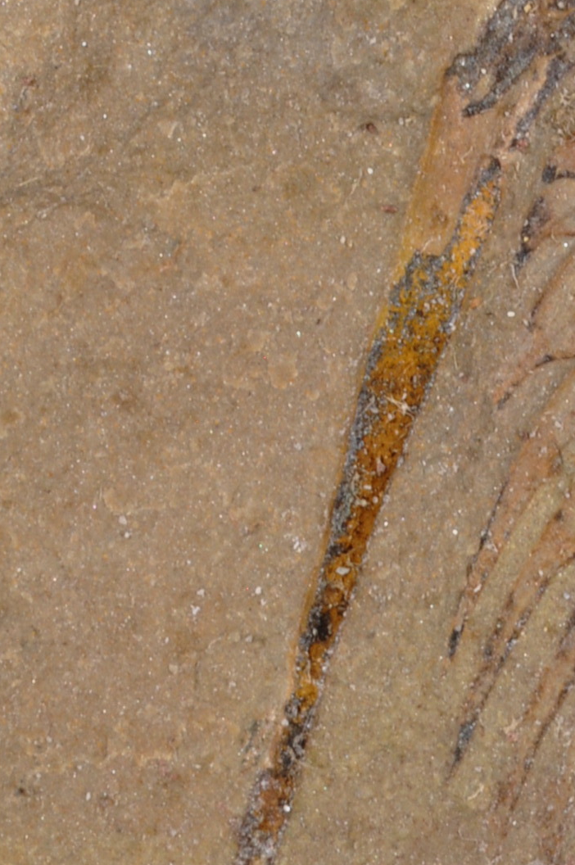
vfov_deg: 7.5
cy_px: 512
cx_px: 828
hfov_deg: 5.0
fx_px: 6577
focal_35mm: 274
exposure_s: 1/6
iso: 200
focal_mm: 60
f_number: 40
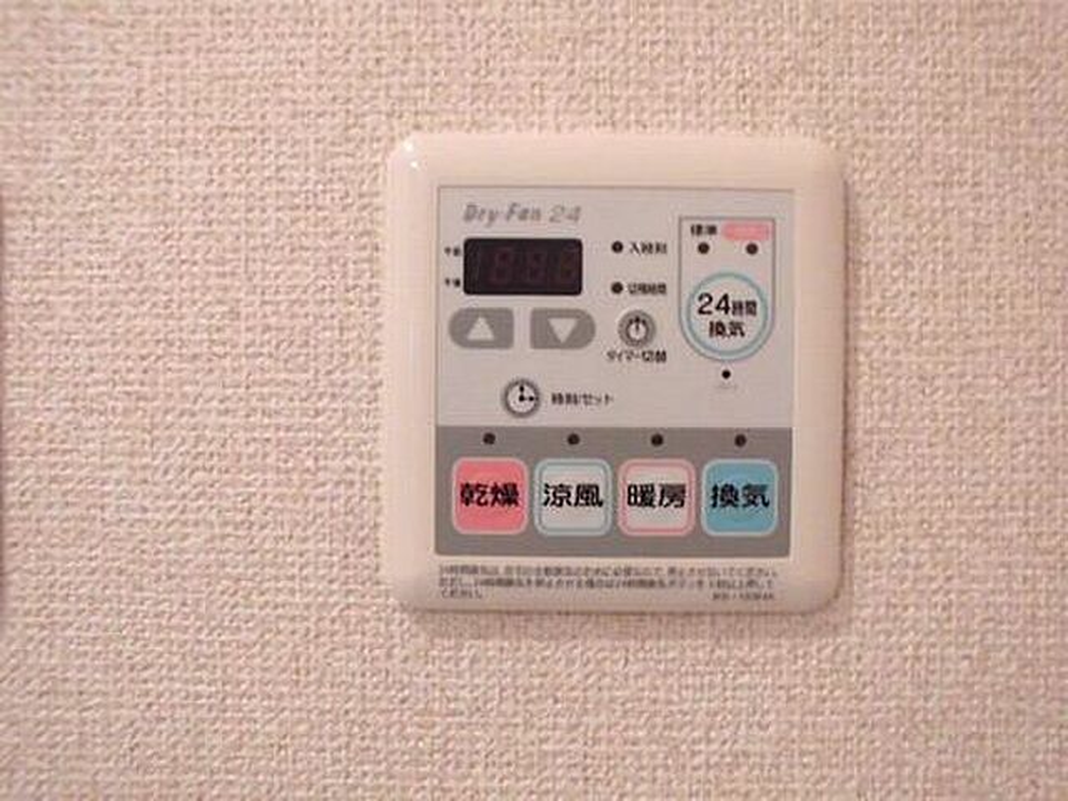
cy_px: 400
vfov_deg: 53.1
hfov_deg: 67.3
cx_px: 534
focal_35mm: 26
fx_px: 802
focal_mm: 4.6
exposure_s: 1/25
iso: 400
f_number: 3.5
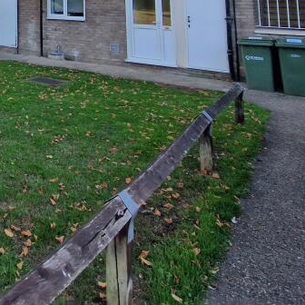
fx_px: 349
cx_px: -50
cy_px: -43
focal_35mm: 35
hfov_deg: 37.3
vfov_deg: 37.9
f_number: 2.2
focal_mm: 2.2
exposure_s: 1/319
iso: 50
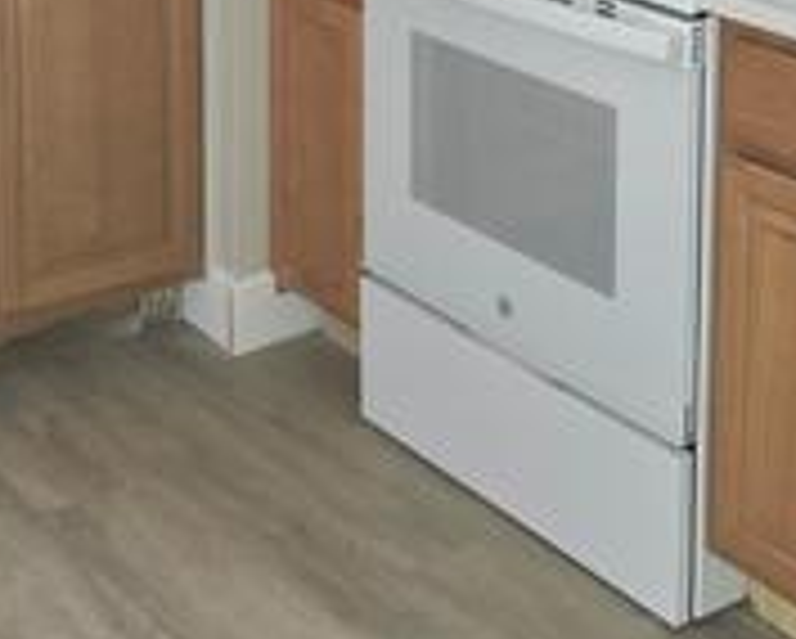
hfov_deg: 23.5
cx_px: 378
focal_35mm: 81
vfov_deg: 17.7
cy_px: -216
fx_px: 1910
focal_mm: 6.3
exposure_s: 1/30
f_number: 1.7
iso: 100
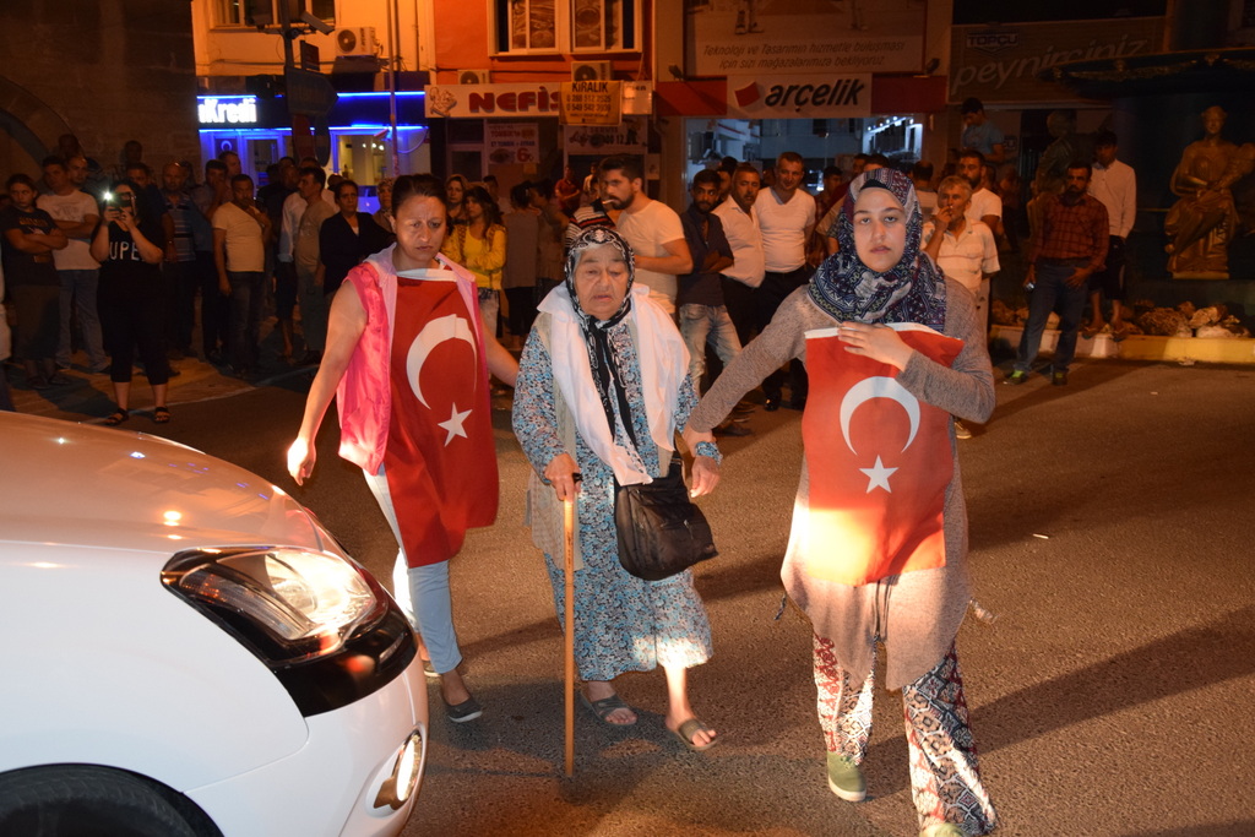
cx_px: 628
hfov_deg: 53.1
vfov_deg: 36.9
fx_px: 1255
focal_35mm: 36
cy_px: 418
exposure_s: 1/60
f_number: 3.8
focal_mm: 24
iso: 2200
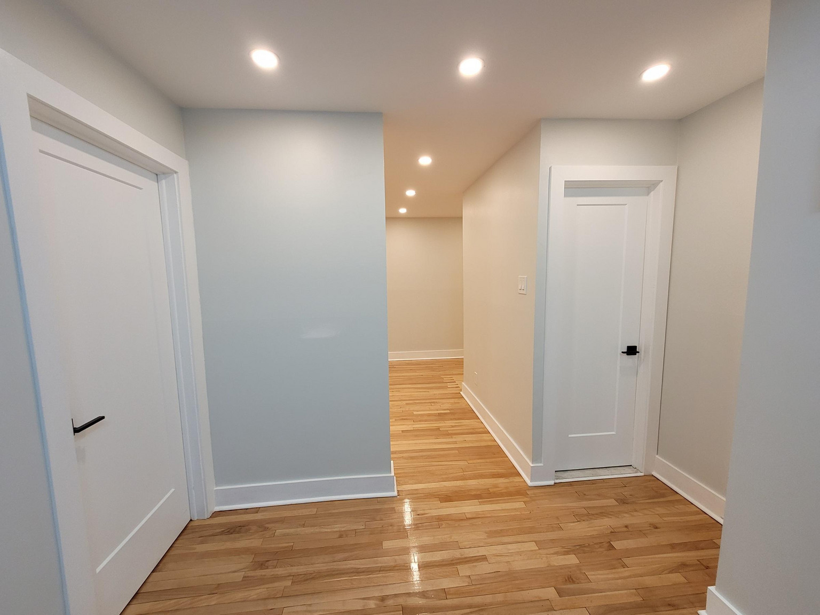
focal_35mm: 13
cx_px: 410
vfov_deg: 89.9
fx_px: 308
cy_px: 308
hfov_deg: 106.2
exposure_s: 1/59.2
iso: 125
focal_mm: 1.74
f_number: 2.2
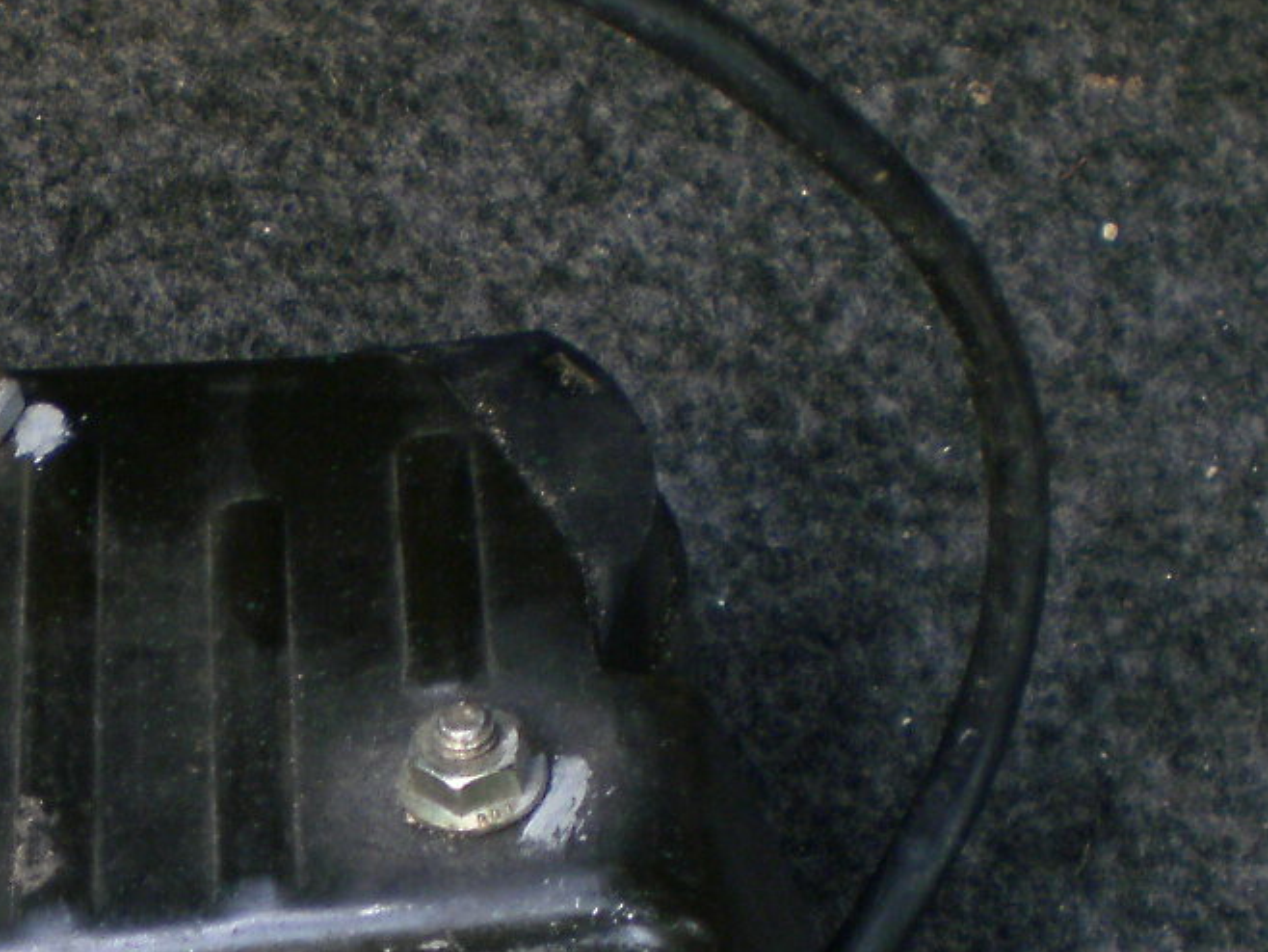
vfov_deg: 13.1
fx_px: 4104
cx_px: -69
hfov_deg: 17.1
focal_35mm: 112
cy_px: 844
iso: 100
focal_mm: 6.3
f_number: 3.1
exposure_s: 1/50
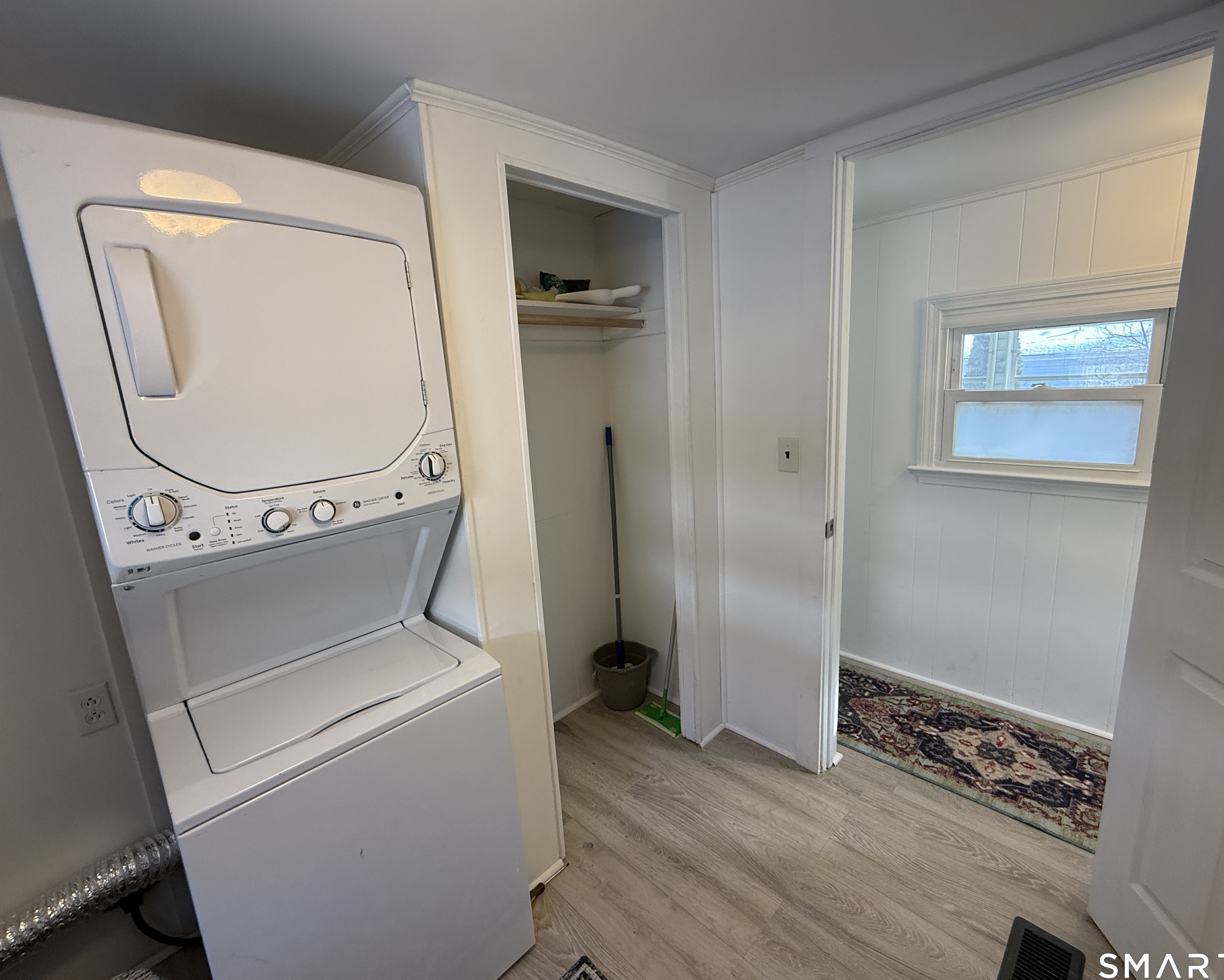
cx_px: 627
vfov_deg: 84.0
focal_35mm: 15
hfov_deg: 96.8
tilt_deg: -9.7
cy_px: 485
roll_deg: +3.3
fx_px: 543
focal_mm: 2.22
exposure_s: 1/120
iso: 200
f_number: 2.2
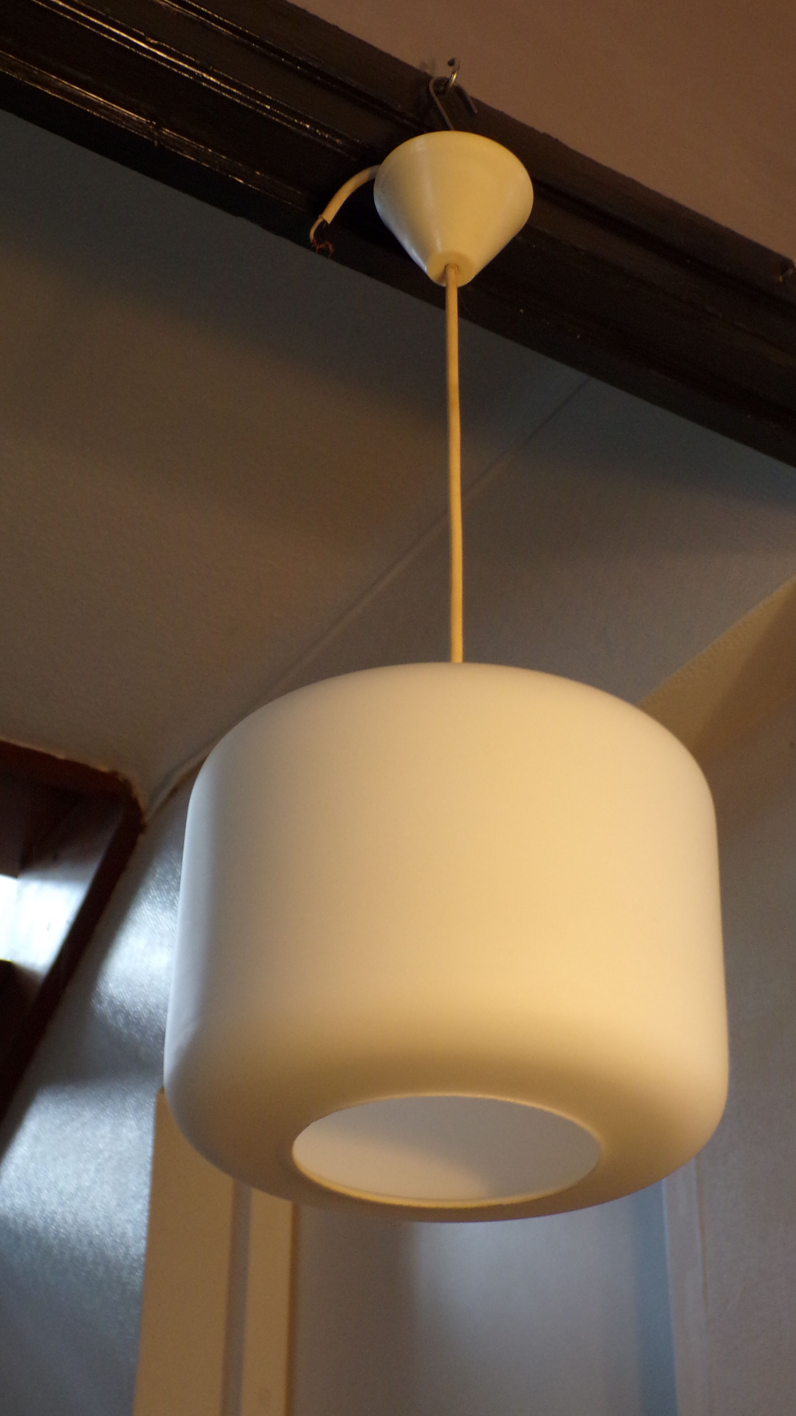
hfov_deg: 22.2
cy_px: 706
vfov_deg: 38.5
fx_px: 2026
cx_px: 503
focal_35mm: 54
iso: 200
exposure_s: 1/25
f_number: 3.5
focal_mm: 8.7
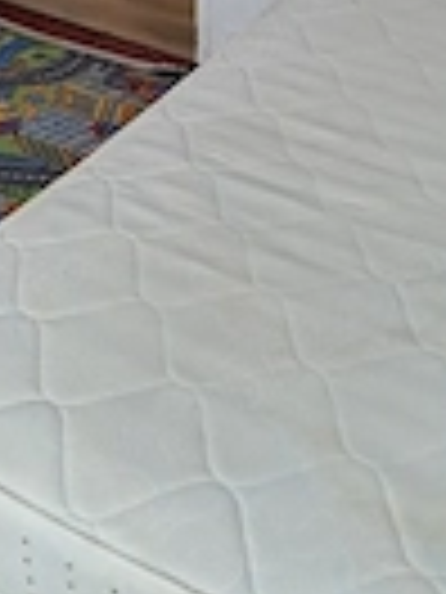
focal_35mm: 82
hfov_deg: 17.7
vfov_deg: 20.5
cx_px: 36
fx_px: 1409
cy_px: -292
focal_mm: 4
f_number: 1.8
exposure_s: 1/50
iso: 320
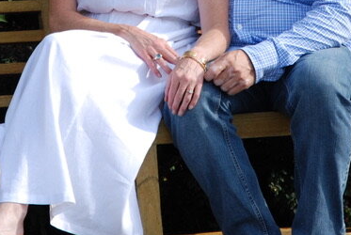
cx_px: 201
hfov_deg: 5.1
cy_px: -69
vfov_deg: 3.4
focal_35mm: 401
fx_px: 3916
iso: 200
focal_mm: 92
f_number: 5.6
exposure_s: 1/400
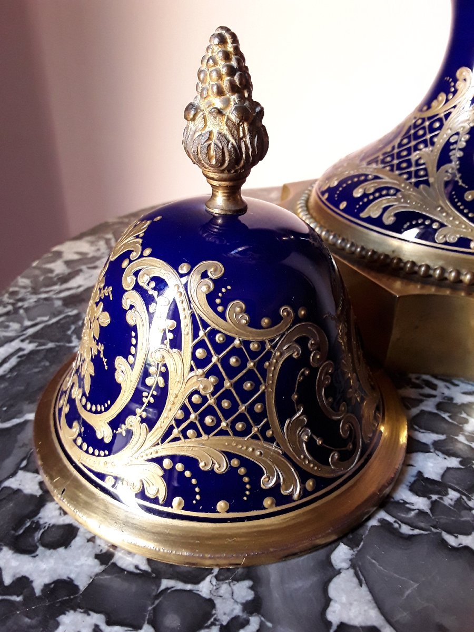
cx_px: 237
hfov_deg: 51.4
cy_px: 316
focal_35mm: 27
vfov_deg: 65.3
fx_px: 493
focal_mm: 2.91
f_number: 1.9
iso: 200
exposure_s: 1/17
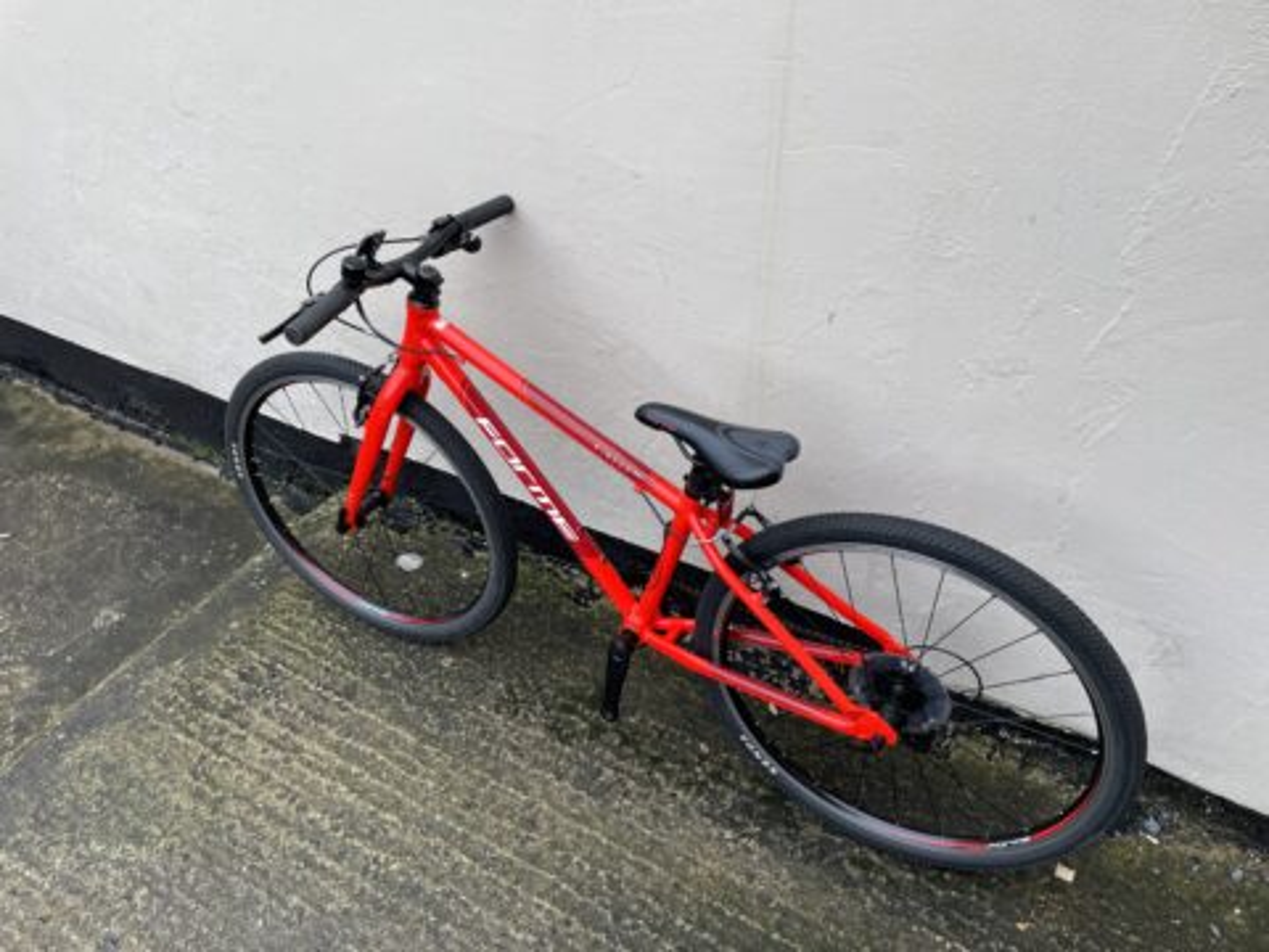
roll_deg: +4.8
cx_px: 634
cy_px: 476
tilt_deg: -37.5
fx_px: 953
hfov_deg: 67.3
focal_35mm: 26
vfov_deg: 53.1
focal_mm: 4.2
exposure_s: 1/230
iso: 32
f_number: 1.6
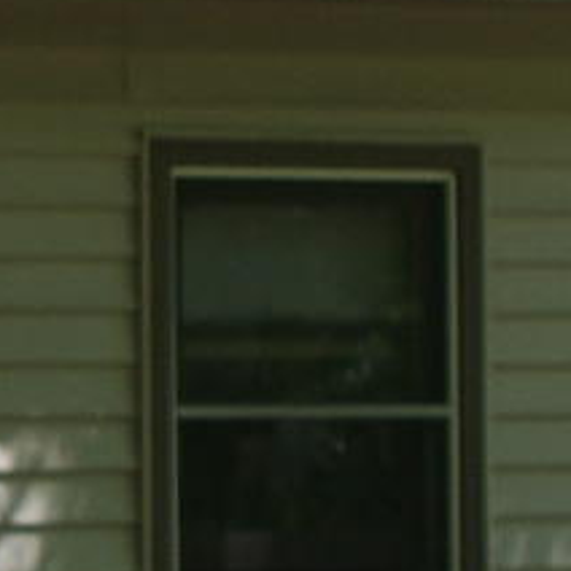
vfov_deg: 4.3
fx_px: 7556
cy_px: -83
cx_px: -159
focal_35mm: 405
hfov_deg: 4.3
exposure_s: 1/60
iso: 125
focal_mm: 35
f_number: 5.6
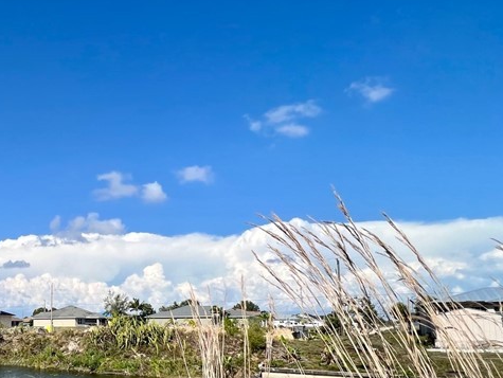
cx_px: 30
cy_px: 283
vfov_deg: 47.9
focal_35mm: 28
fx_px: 407
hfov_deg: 53.5
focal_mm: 1.57
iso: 32
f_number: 1.8
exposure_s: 1/3040
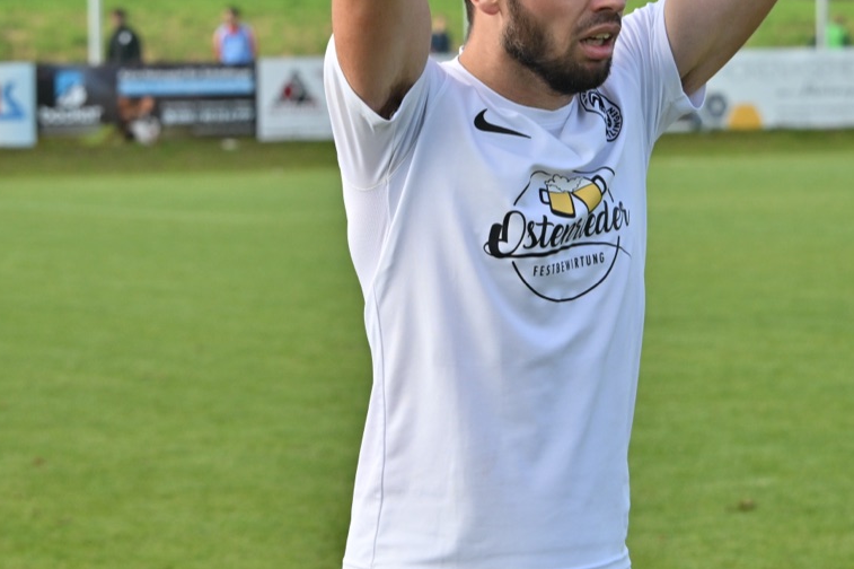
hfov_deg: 9.3
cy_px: 58
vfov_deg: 6.2
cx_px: 391
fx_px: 5264
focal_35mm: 222
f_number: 7.1
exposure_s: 1/1600
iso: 640
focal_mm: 105
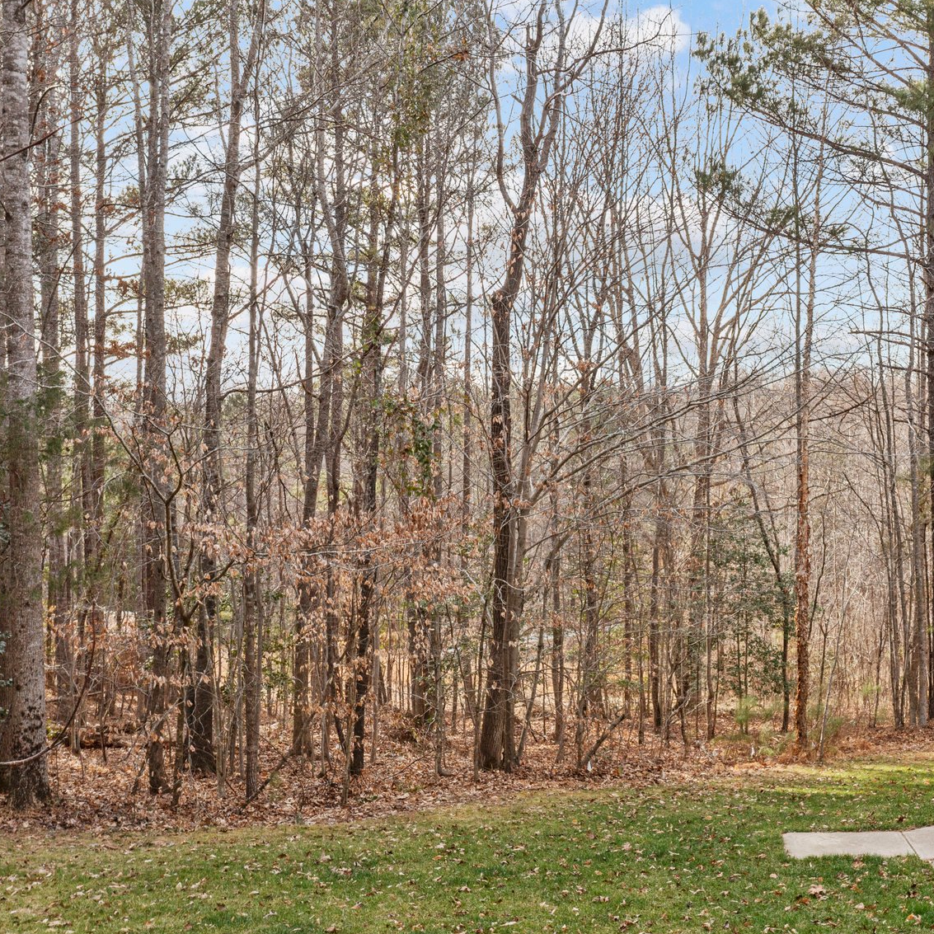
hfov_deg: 38.1
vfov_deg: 39.1
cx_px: 705
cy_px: 540
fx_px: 1313
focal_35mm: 43
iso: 100
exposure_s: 1/200
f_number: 5
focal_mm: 10.26
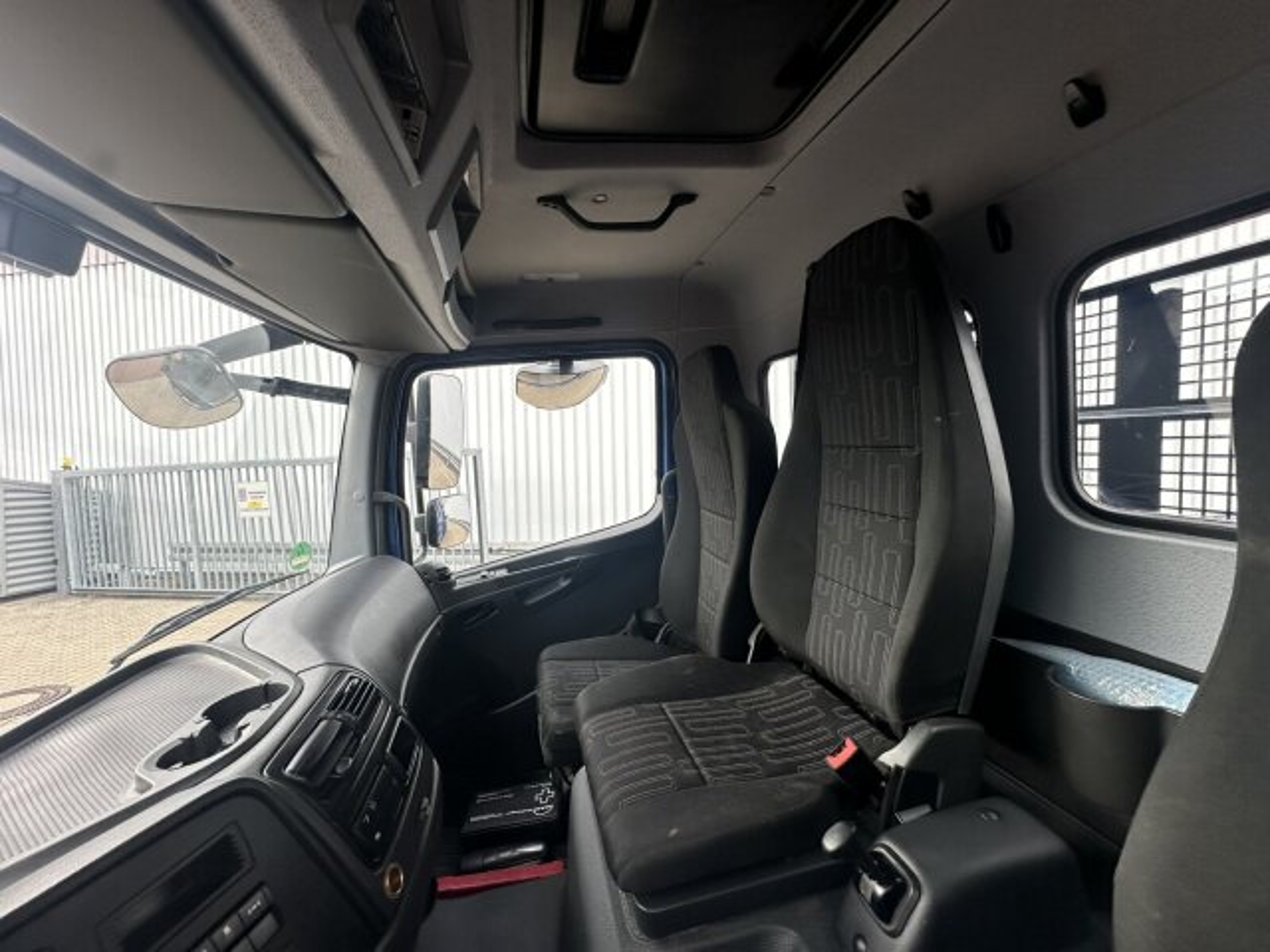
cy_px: 476
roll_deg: +1.5
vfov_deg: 85.7
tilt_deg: -1.1
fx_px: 514
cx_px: 635
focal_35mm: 14
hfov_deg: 102.1
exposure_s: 1/172
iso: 40
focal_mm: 2.22
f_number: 2.2
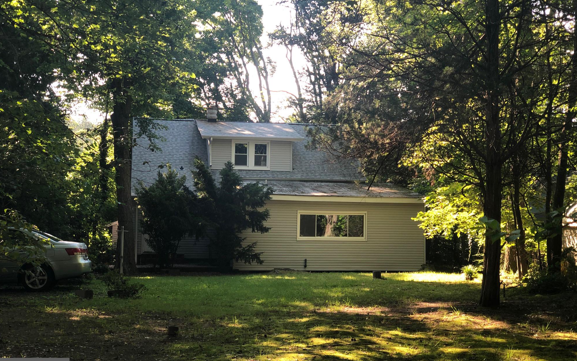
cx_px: 291
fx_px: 881
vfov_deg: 23.1
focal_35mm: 56
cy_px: 161
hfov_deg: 36.3
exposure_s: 1/60
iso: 16
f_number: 2.4
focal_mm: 6
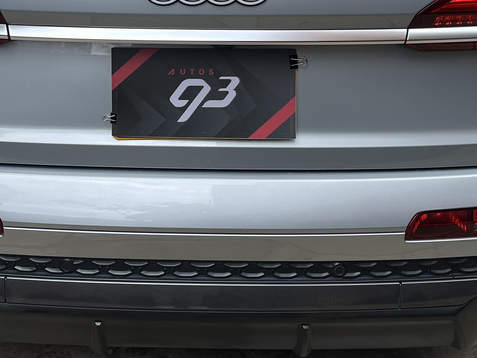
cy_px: 26
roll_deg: -1.4
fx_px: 868
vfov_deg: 22.6
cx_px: 167
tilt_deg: -19.5
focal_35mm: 63
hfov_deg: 30.5
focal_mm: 5.1
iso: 50
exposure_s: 1/2101
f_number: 1.6
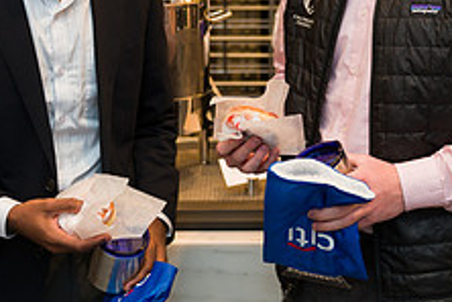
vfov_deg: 16.6
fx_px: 1017
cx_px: 255
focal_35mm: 81
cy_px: 33
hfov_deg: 25.0
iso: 400
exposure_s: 1/125
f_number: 3.2
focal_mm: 31
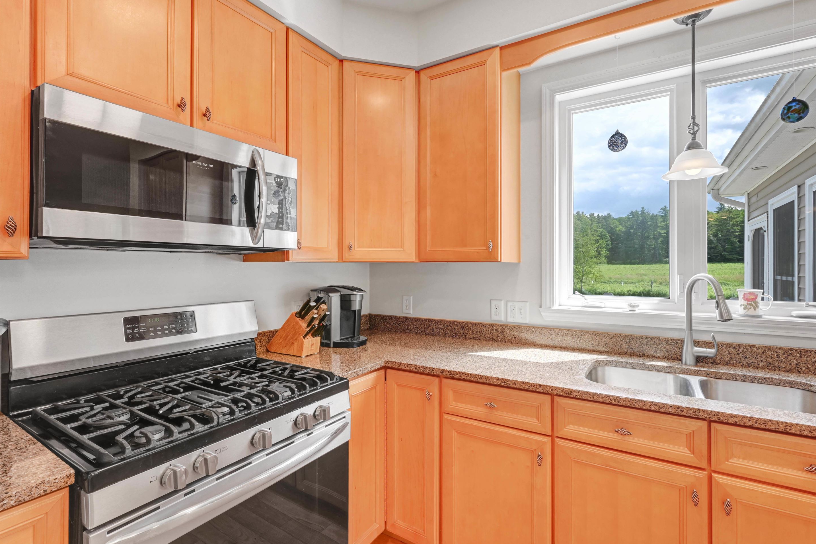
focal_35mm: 15
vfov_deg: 77.3
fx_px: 340
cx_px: 436
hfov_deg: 100.2
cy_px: 258
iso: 1000
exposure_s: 1/40
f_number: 14
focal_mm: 14
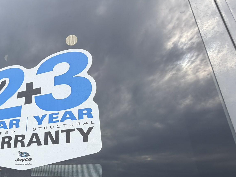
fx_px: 170
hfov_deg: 61.8
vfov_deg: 51.2
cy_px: 143
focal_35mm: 25
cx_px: 38
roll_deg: -3.3
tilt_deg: +18.5
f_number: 2.2
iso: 40
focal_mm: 2.22
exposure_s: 1/502
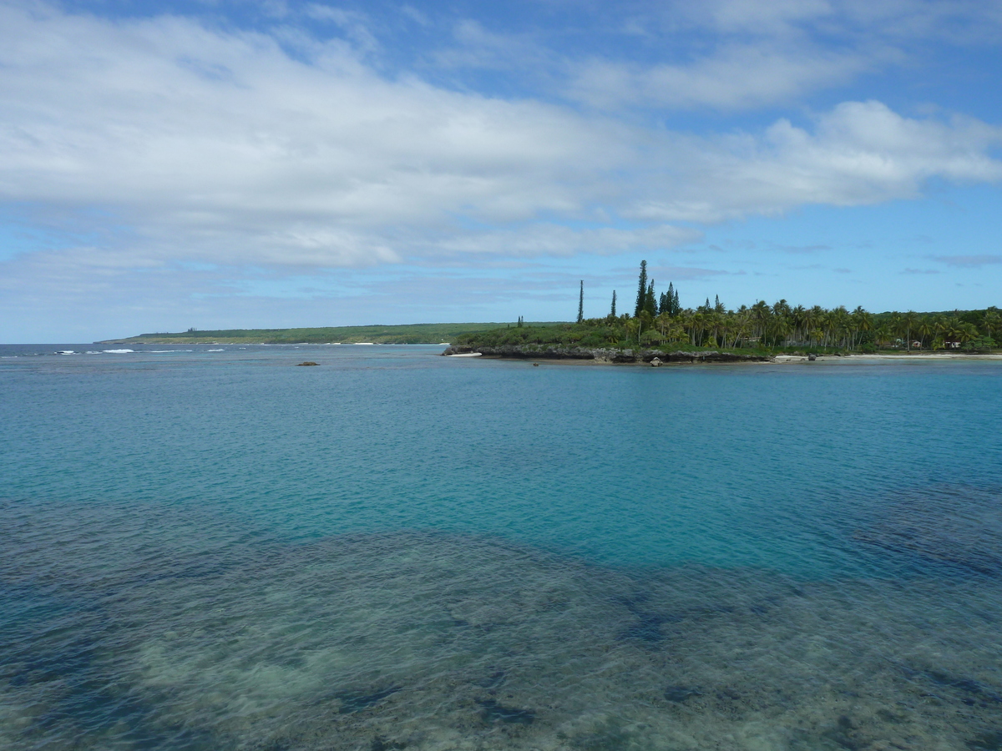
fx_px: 724
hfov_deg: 69.4
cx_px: 501
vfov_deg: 54.9
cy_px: 376
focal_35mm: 25
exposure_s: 1/500
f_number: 5
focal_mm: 4.1
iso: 80
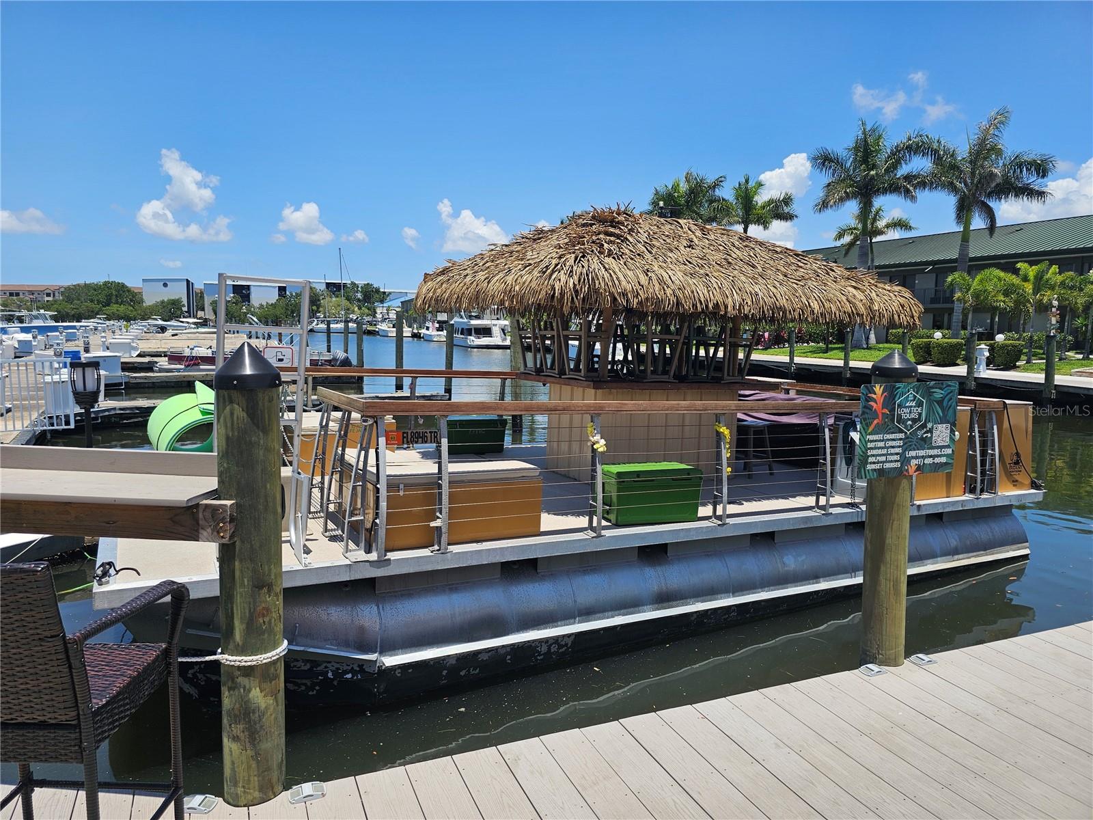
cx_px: 546
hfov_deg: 73.9
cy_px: 410
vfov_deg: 58.9
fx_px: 726
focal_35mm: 23
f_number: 1.7
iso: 10
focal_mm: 6.3
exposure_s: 1/794
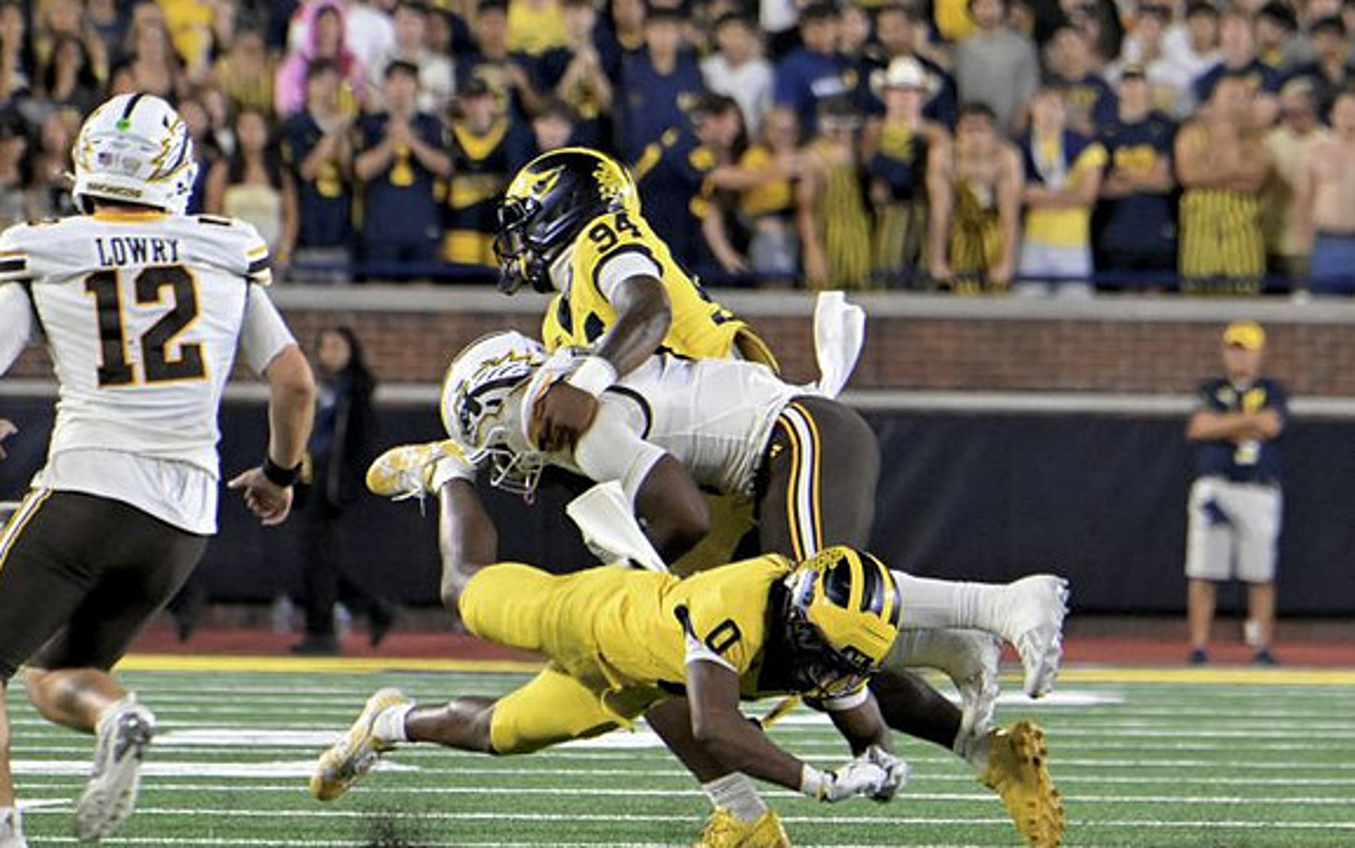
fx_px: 18174
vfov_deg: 2.7
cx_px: 676
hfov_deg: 4.3
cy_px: 426
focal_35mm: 492
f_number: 5.6
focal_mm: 320
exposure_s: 1/1000
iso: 6400
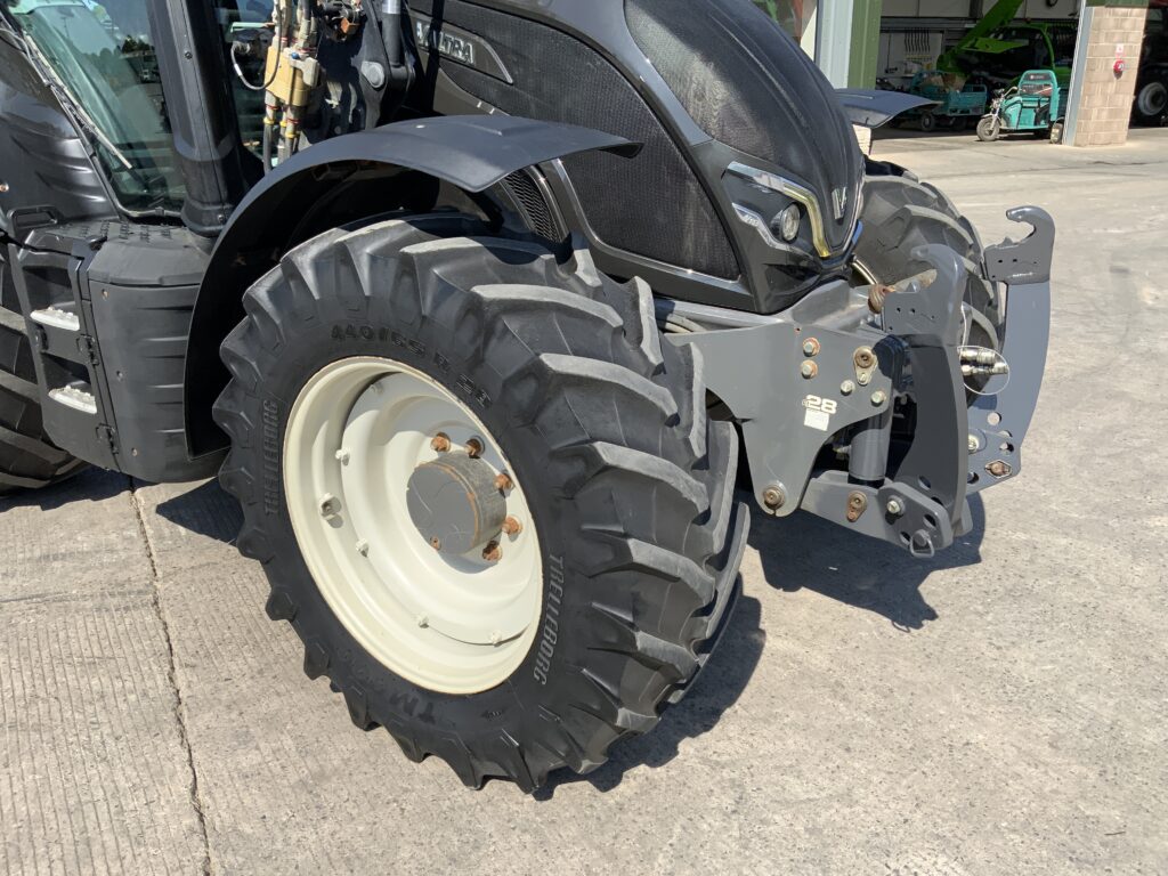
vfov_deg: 48.2
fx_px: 979
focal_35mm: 29
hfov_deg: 61.7
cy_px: 438
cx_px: 584
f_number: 1.8
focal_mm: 3
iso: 16
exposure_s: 1/1279
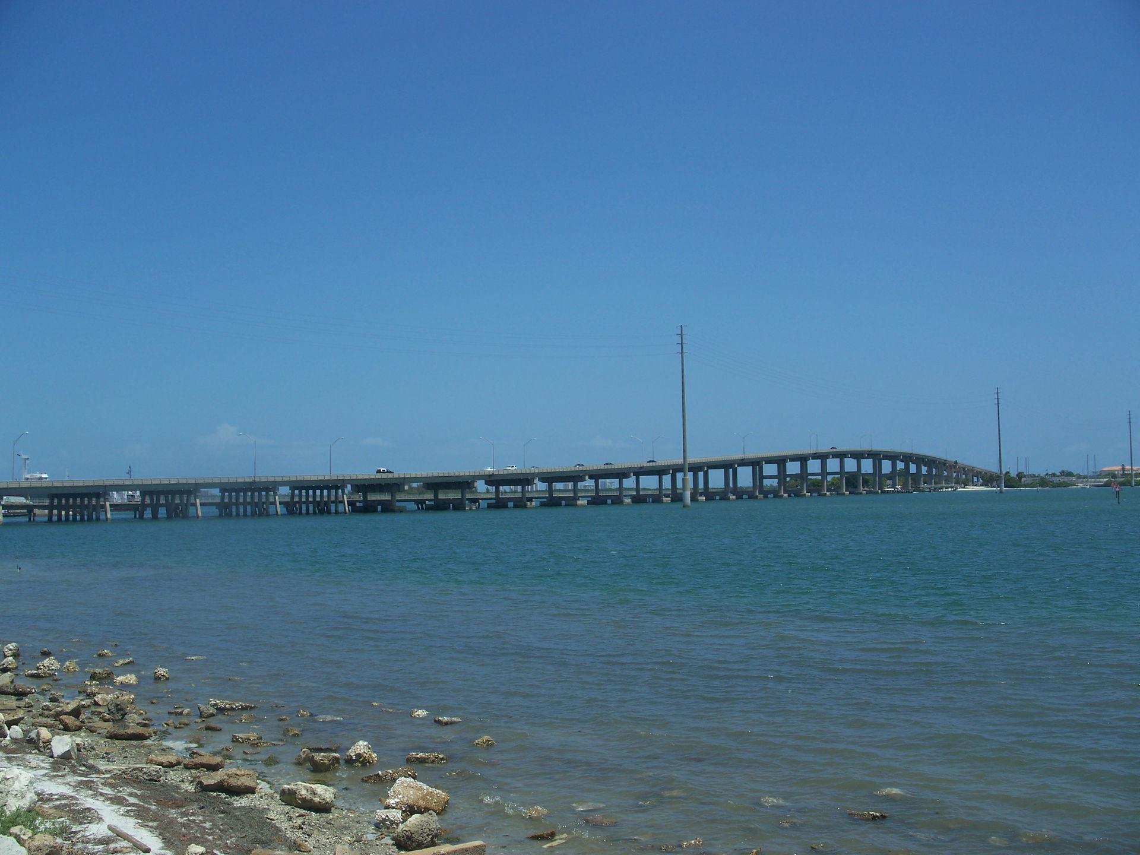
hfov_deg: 50.1
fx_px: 1219
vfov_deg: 38.7
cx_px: 570
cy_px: 428
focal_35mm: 37
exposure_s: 1/1000
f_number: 4
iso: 64
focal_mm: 7.8
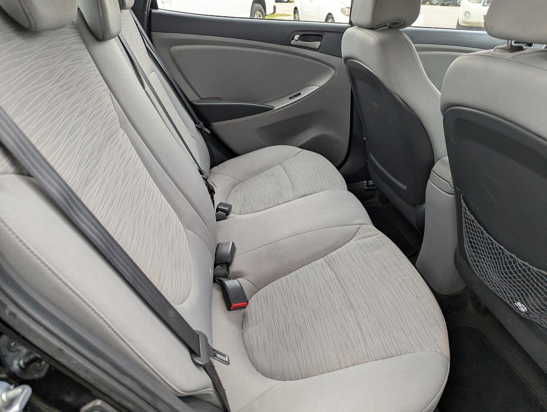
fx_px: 380
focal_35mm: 24
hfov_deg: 71.5
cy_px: 206
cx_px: 274
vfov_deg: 56.9
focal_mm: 6.81
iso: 56
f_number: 1.85
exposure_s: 1/137
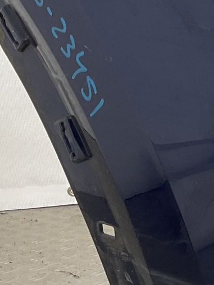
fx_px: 948
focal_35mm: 115
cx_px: 448
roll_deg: -4.7
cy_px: 233
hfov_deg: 11.4
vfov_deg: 17.0
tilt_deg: -19.2
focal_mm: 3
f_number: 1.8
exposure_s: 1/102
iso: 16
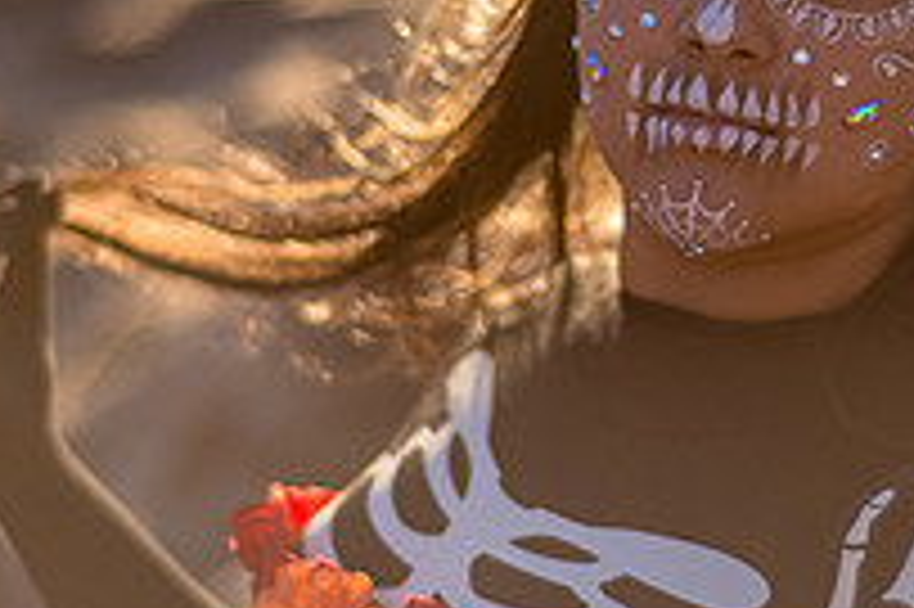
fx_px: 3628
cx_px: 572
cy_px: 214
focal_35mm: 143
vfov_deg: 9.6
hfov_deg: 14.3
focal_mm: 50
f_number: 1.8
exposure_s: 1/4000
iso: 100
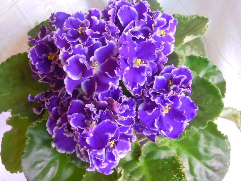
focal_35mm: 45
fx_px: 313
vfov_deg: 32.2
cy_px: 90
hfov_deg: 42.1
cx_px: 120
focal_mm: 8.1
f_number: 3.8
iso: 800
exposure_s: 1/20
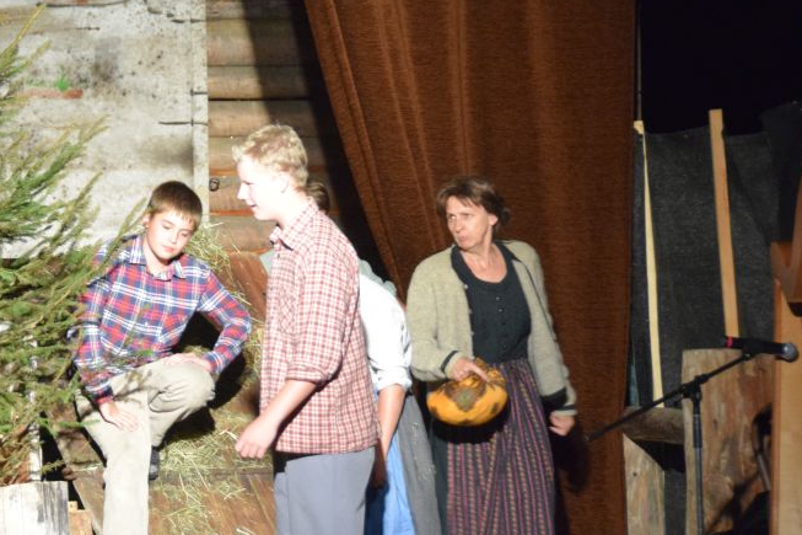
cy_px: 343
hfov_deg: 8.3
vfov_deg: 5.5
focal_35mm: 248
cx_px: 93
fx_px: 5523
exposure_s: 1/80
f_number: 5.3
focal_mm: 90
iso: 3200
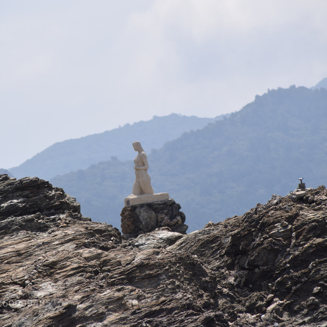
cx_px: 136
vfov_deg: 4.6
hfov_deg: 4.6
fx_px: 4104
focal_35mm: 384
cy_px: 164
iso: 200
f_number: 8
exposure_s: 1/1000
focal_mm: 200
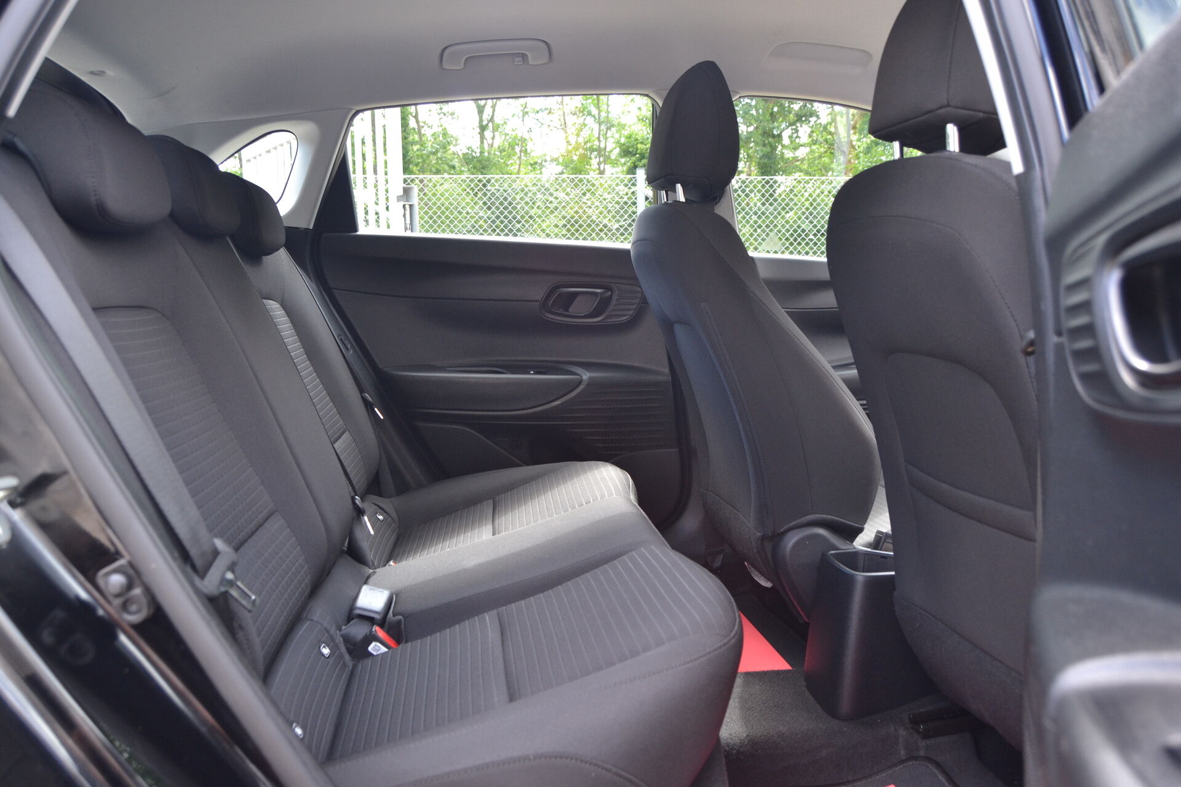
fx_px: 886
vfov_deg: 47.9
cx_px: 590
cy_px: 394
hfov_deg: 67.4
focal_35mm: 27
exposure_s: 1/100
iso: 400
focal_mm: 18
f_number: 5
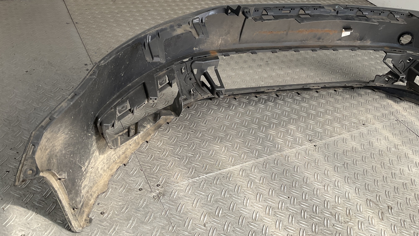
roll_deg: -15.0
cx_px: 210
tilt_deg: -35.7
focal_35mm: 32
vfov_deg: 36.6
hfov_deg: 61.0
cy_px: 94
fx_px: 356
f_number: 1.8
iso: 16
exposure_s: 1/461
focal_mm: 3
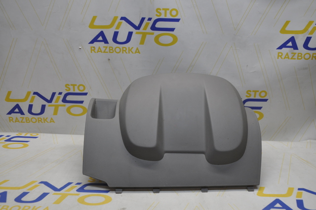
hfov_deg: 53.2
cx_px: 158
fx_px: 316
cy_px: 105
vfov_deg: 36.8
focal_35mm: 36
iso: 640
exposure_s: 1/125
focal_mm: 24
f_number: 5.6
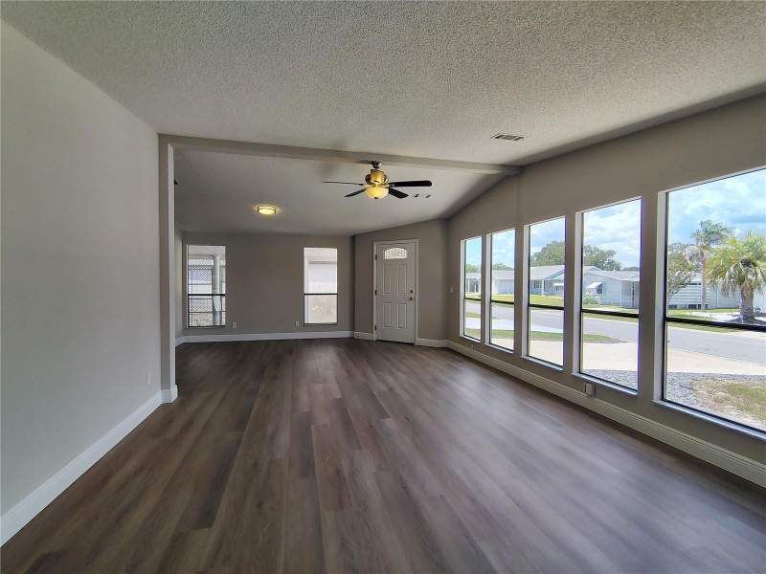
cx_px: 383
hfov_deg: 94.5
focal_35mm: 16
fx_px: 354
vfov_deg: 78.1
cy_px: 287
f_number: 2.2
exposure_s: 1/237
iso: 100
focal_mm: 2.13
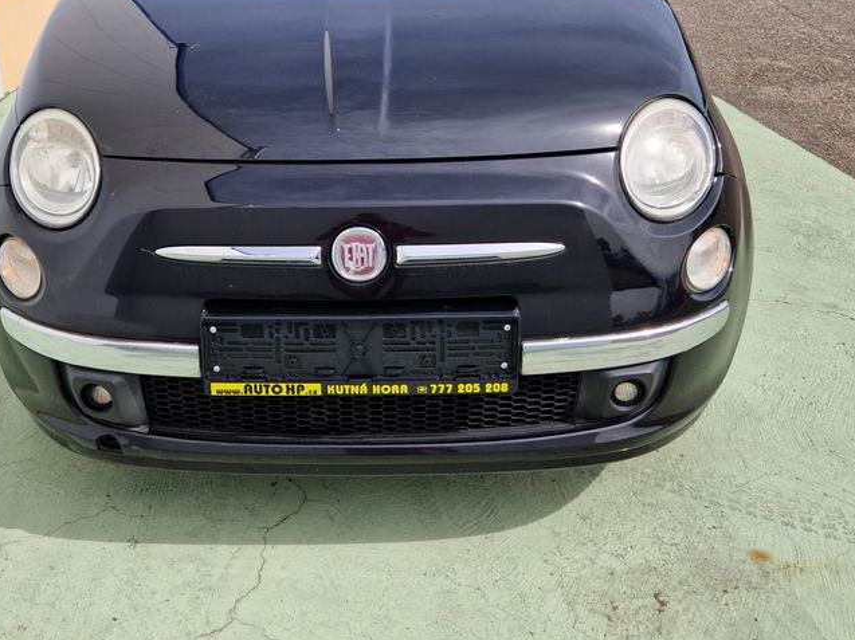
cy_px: 181
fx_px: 913
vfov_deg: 37.9
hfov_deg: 49.9
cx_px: 350
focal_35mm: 37
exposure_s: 1/2080
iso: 50
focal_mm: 5.4
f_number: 1.8
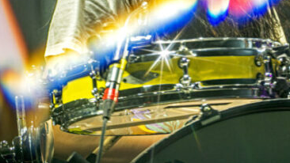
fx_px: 4368
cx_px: 201
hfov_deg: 3.8
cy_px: 30
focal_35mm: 568
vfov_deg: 2.1
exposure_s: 1/160
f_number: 8
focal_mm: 310
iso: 2500
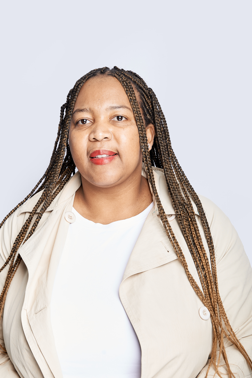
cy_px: 209
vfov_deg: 24.2
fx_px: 881
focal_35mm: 84
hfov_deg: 16.3
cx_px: 104
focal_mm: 62
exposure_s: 1/200
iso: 63
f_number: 8
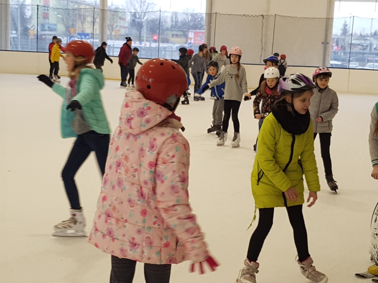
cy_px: 142
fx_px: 284
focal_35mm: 26
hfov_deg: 67.3
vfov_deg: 53.1
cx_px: 189
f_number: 1.7
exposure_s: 1/100
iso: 64
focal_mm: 4.2
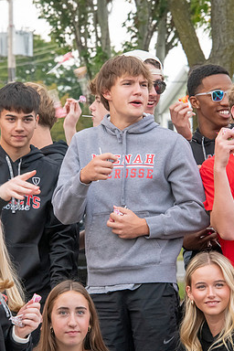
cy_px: 175
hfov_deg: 5.3
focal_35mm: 257
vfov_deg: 8.0
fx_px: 2506
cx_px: 96
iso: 3200
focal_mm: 170
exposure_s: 1/200
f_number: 11
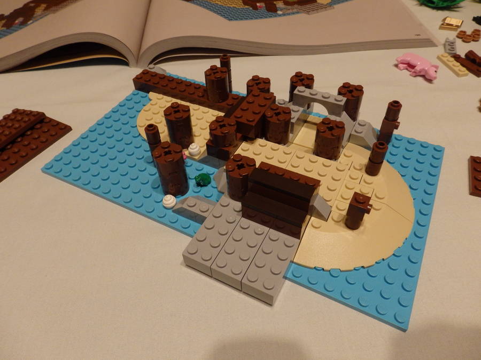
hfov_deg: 69.4
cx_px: 240
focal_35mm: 25
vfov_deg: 54.9
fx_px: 347
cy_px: 180
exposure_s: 1/30
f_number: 3
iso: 400
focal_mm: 4.5
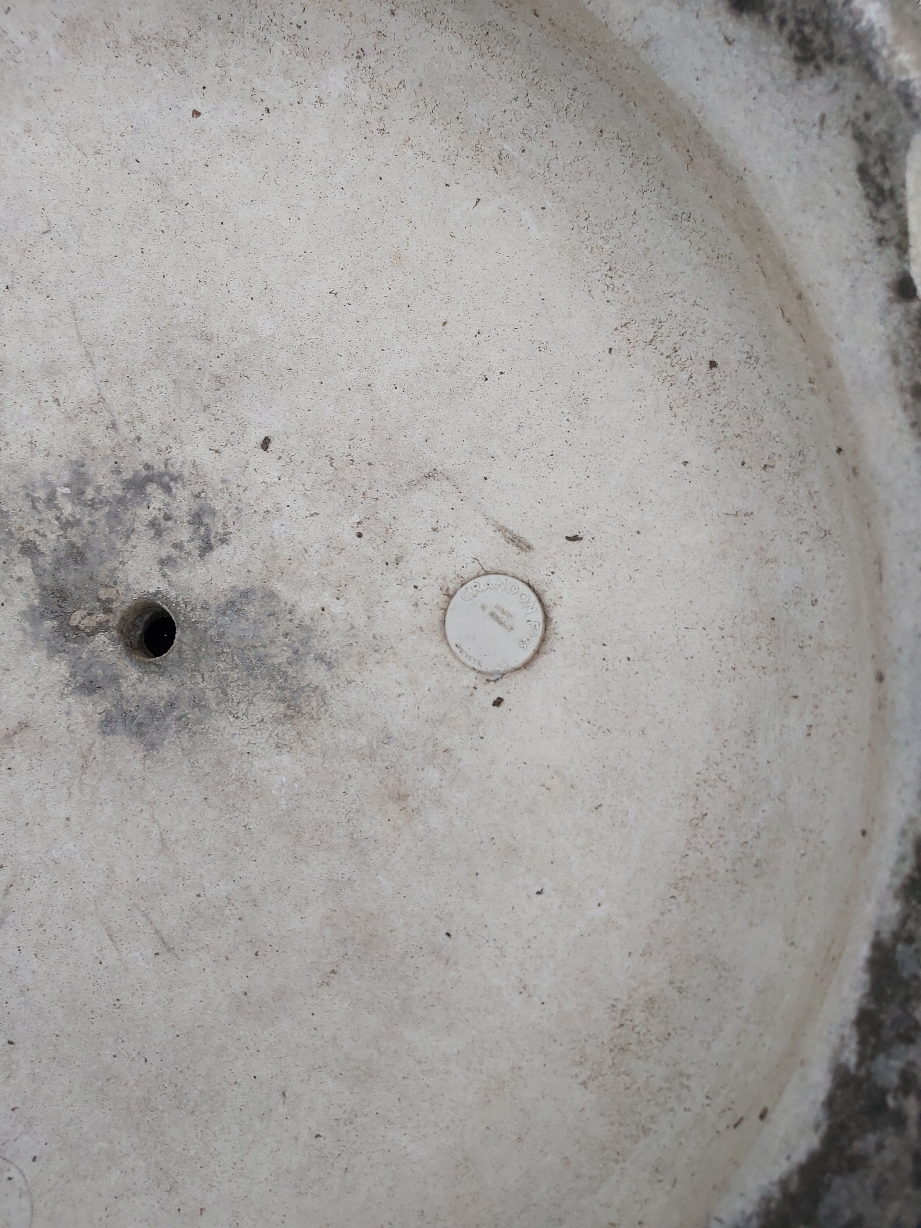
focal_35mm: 26
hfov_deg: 53.1
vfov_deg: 67.3
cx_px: 460
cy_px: 614
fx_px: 922
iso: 64
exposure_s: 1/148
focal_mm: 3.92
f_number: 1.7
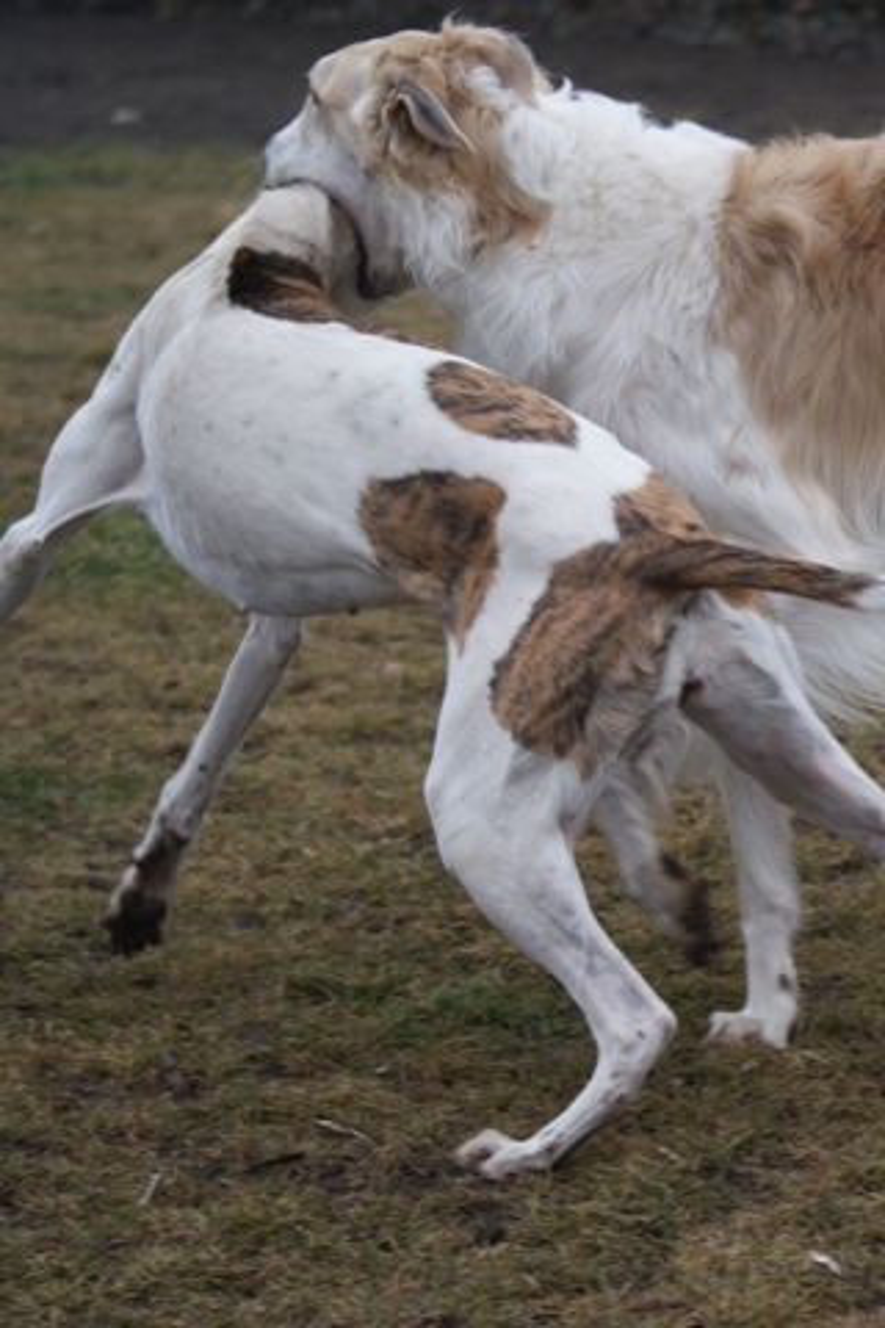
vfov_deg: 15.2
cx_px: 442
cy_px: 664
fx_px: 4978
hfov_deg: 10.2
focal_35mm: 135
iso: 250
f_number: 4
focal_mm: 90
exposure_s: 1/320
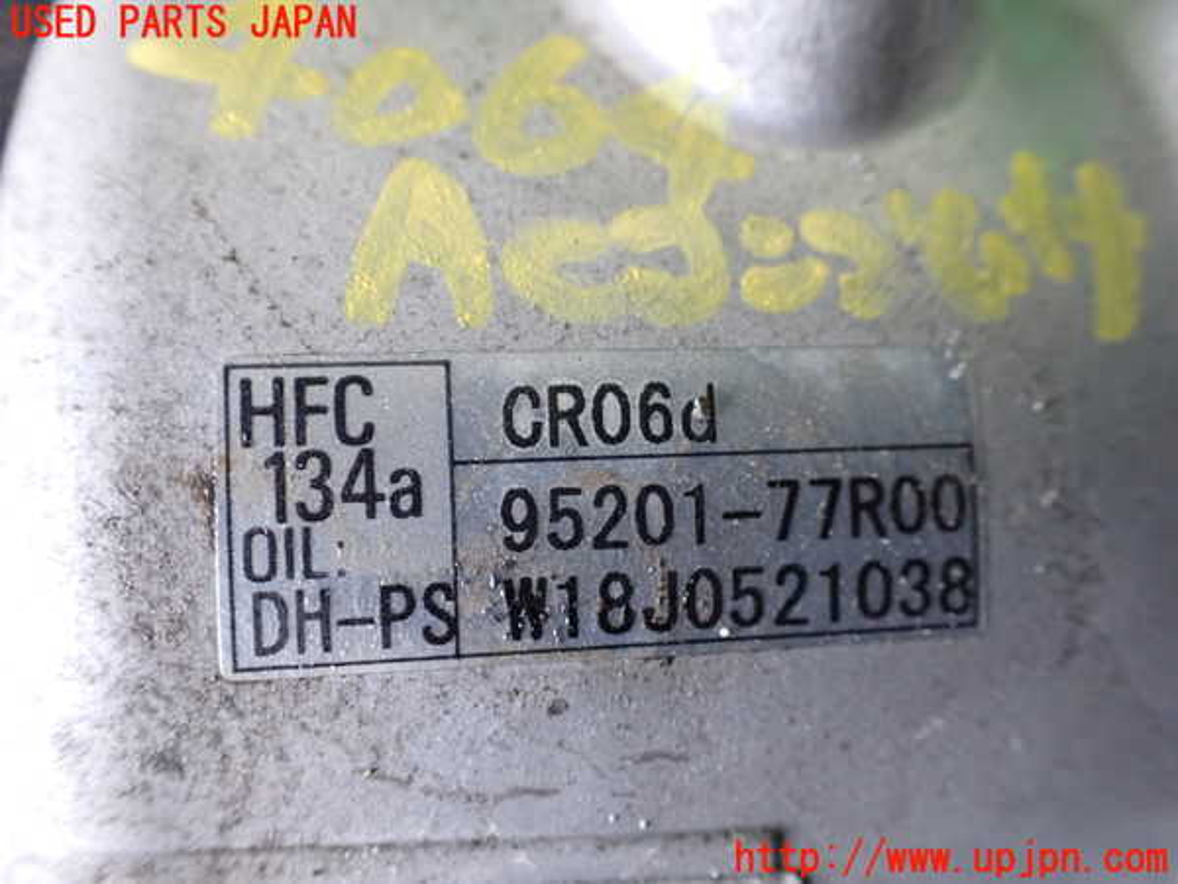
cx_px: 589
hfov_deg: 60.0
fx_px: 1021
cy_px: 442
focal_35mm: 30
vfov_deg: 46.8
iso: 800
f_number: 2.3
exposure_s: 1/100
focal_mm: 5.4
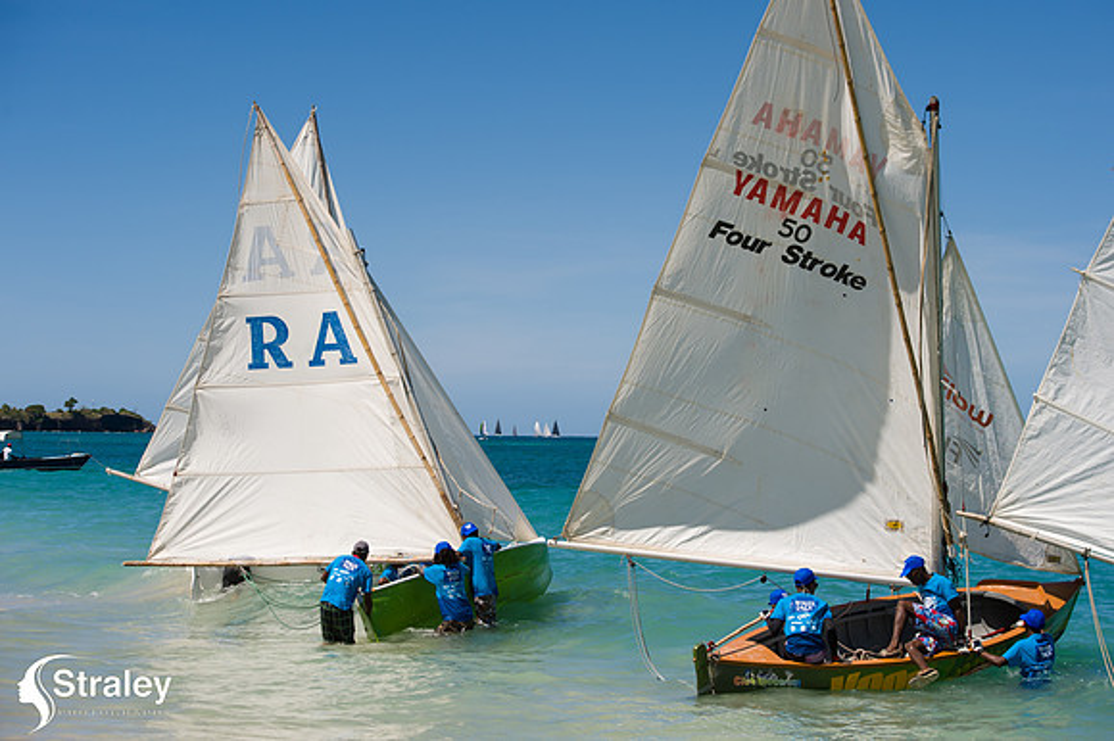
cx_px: 557
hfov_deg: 23.7
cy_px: 370
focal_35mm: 86
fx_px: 2660
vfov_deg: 15.9
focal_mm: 86
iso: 100
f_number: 8
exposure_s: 1/1250
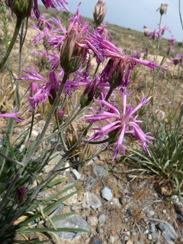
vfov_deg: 73.9
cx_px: 103
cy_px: 117
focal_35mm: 23
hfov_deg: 58.7
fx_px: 162
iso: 80
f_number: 5.6
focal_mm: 3.6
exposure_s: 1/1000
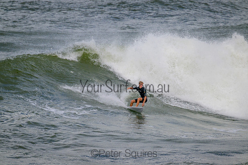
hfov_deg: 2.6
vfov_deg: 1.7
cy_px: 82
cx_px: 124
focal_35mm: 800
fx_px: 5512
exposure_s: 1/2000
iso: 450
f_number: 11
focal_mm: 800
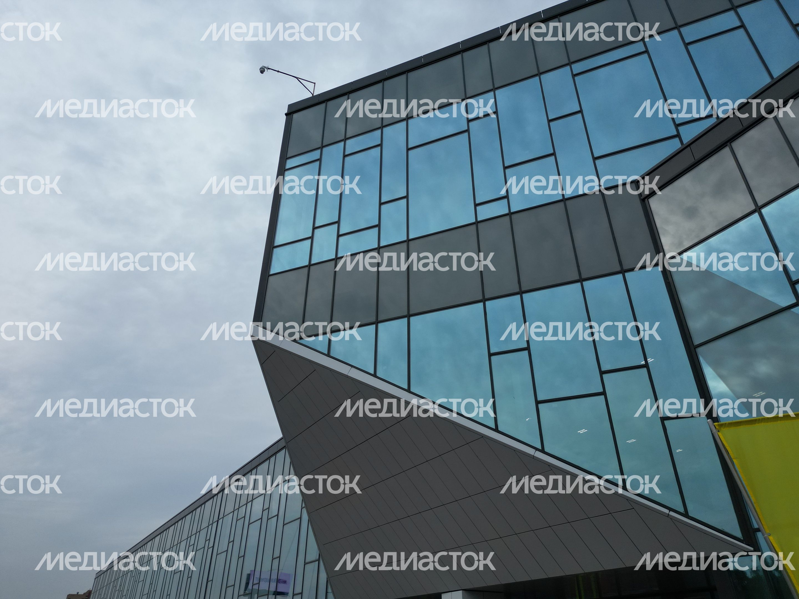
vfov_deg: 56.8
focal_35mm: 24
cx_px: 400
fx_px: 554
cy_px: 300
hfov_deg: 71.6
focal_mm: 6.72
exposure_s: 1/500
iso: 130
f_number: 1.7
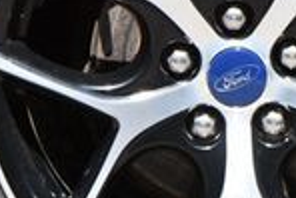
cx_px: 226
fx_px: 5580
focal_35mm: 678
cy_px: 32
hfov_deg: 3.0
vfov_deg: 2.0
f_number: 6.3
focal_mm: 105
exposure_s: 1/250
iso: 200
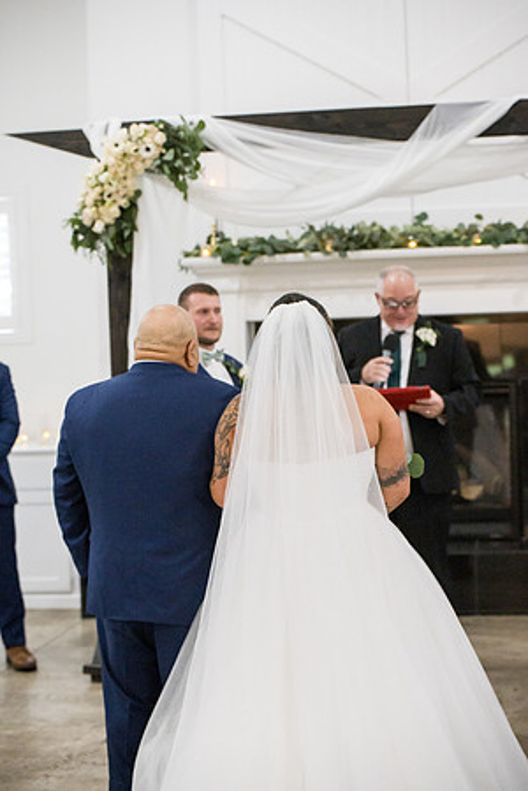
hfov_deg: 19.5
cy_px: 396
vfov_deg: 28.8
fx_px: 1540
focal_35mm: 70
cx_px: 264
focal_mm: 70
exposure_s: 1/320
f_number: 3.5
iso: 12800
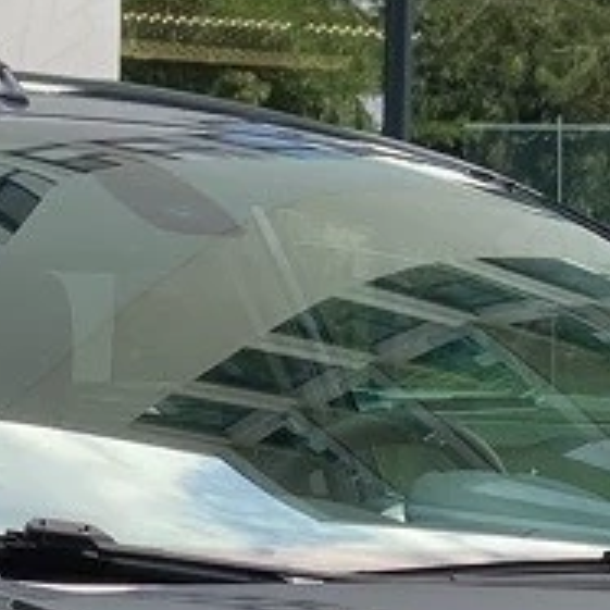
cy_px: 917
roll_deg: -1.9
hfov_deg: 7.1
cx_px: 209
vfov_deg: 7.0
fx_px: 4904
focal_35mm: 246
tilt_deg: -6.3
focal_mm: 6
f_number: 2.4
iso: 16
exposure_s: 1/122
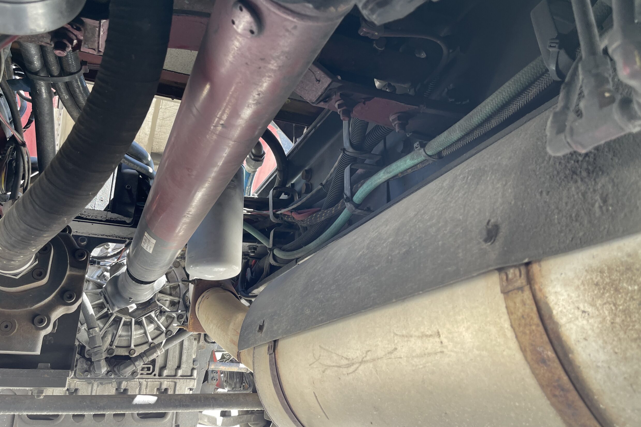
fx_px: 499
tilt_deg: +20.6
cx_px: 311
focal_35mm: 28
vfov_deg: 46.4
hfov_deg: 65.5
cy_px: 203
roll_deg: +0.5
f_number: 1.6
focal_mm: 5.1
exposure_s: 1/121
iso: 80
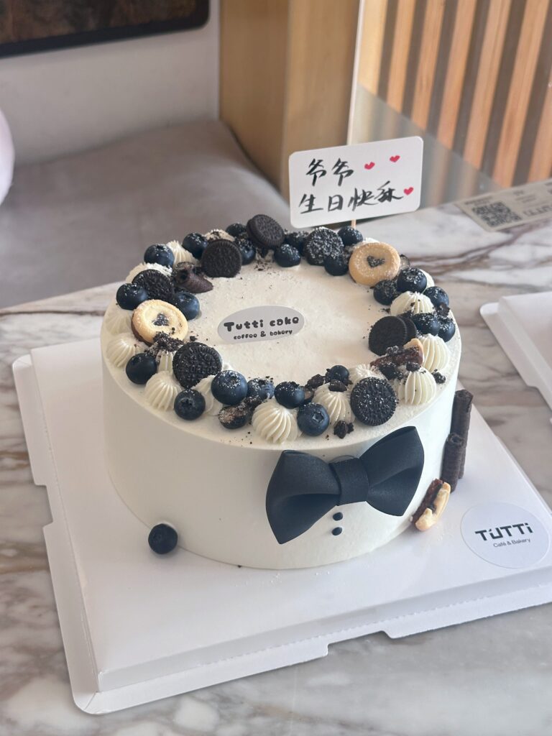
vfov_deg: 39.7
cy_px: 368
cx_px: 276
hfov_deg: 30.3
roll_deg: -2.3
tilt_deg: -37.5
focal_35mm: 48
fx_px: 1021
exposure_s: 1/100
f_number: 1.78
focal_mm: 6.86
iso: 100
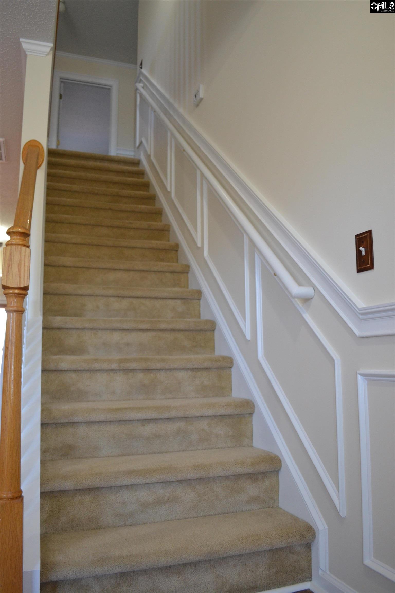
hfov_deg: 47.9
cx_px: 198
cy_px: 296
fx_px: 444
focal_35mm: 27
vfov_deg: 67.4
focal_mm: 18
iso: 900
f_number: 3.5
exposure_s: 1/60
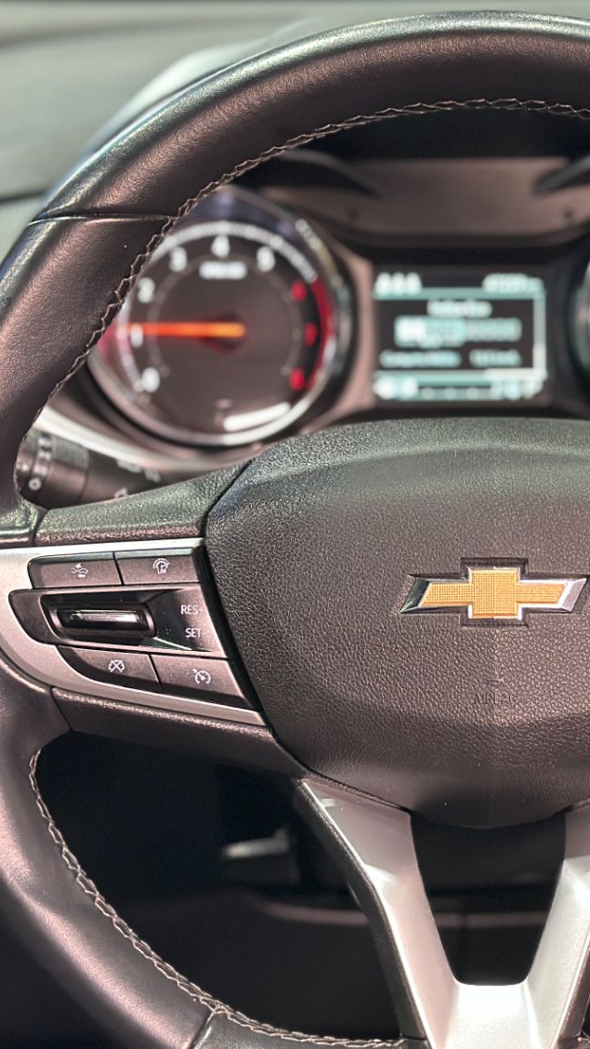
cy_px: 594
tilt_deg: -19.1
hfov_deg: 13.5
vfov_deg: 23.9
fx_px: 2474
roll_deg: -0.5
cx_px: 494
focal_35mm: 89
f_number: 1.78
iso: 400
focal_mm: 6.86
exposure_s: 1/40
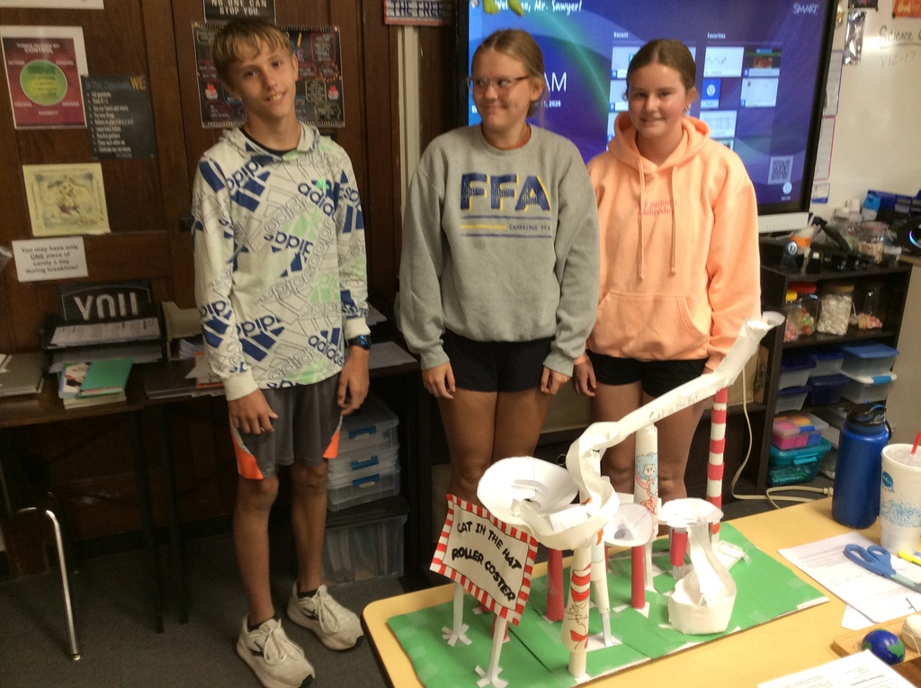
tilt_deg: -18.6
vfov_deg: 44.1
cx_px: 460
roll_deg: +0.8
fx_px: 850
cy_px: 344
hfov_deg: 56.9
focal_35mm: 32
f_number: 2.4
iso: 64
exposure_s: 1/24
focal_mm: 3.3
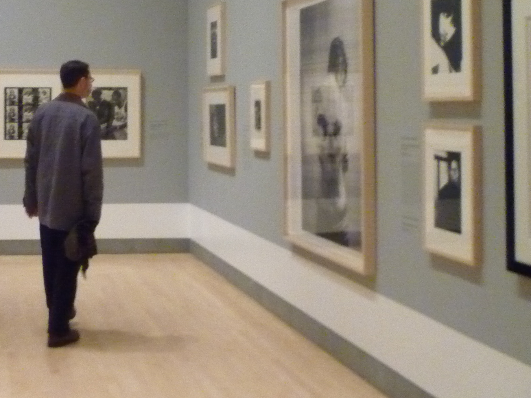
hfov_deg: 33.2
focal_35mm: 55
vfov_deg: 26.2
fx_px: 844
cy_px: 100
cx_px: 54
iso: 800
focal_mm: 5.2
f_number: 3.3
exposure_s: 1/20
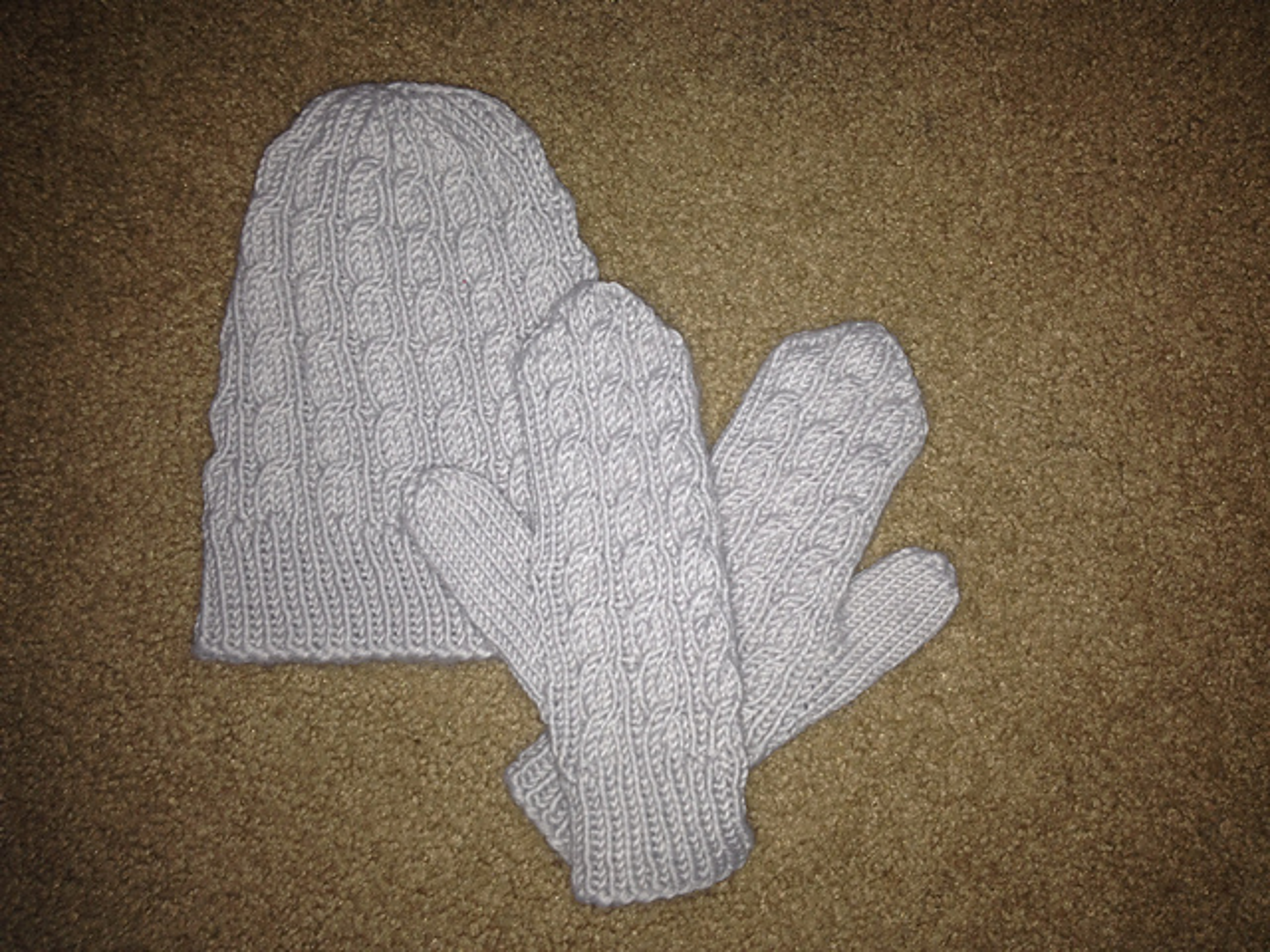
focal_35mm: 35
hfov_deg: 52.6
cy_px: 476
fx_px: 1284
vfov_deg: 40.7
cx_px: 635
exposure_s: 1/17
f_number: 2.4
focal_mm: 4.28
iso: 50
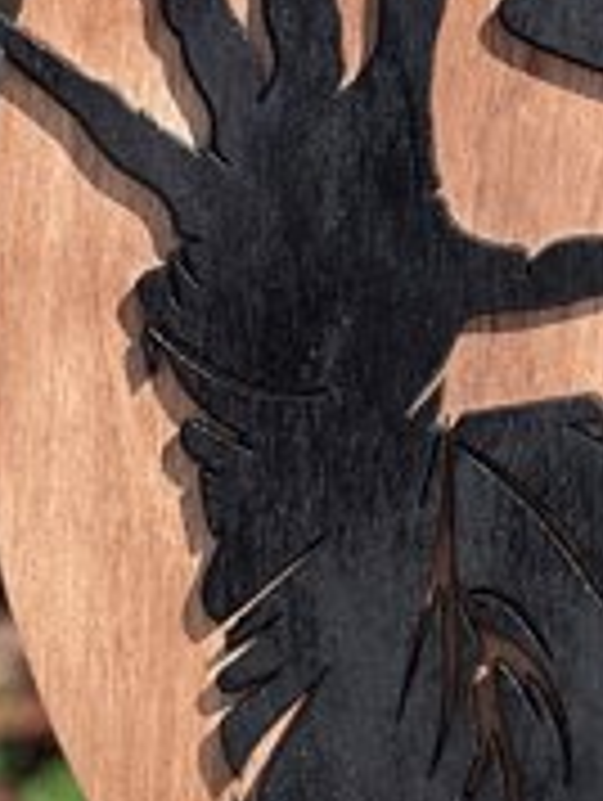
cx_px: 1001
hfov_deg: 4.9
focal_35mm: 302
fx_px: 6998
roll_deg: +1.6
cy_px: 392
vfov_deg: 6.6
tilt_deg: -17.1
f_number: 2.8
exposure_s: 1/550
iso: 32
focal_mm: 9
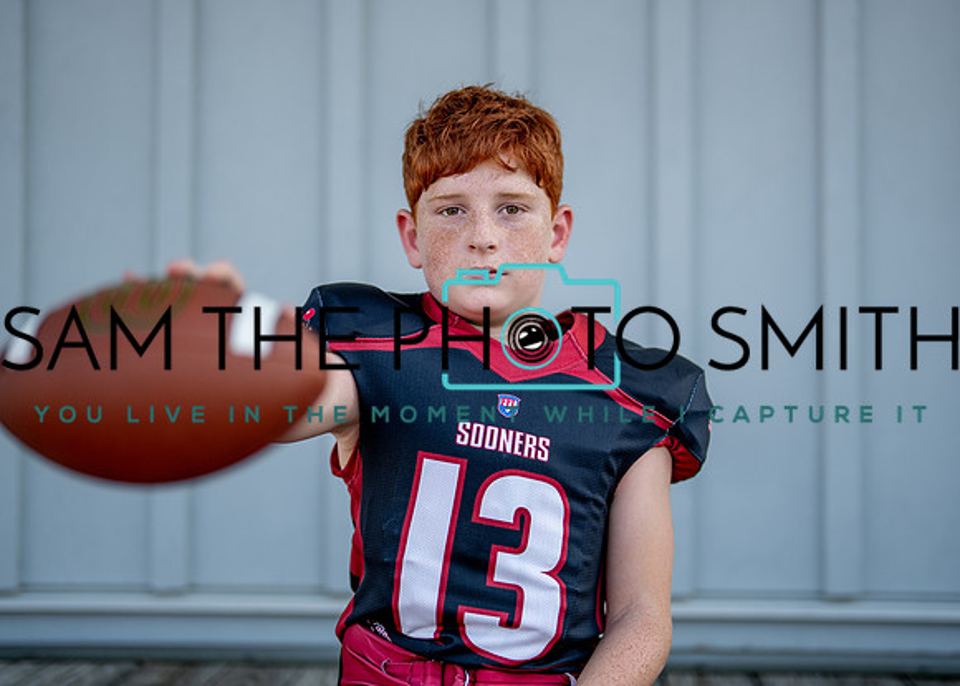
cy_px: 333
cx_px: 500
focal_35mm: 57
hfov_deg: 34.3
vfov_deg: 24.9
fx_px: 1555
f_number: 1.2
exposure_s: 1/2000
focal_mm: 50
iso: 100
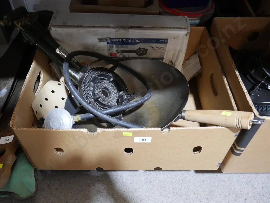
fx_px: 250
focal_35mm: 32
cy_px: 102
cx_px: 135
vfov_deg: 44.2
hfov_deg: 56.8
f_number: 3.6
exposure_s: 1/60
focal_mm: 16
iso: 1250
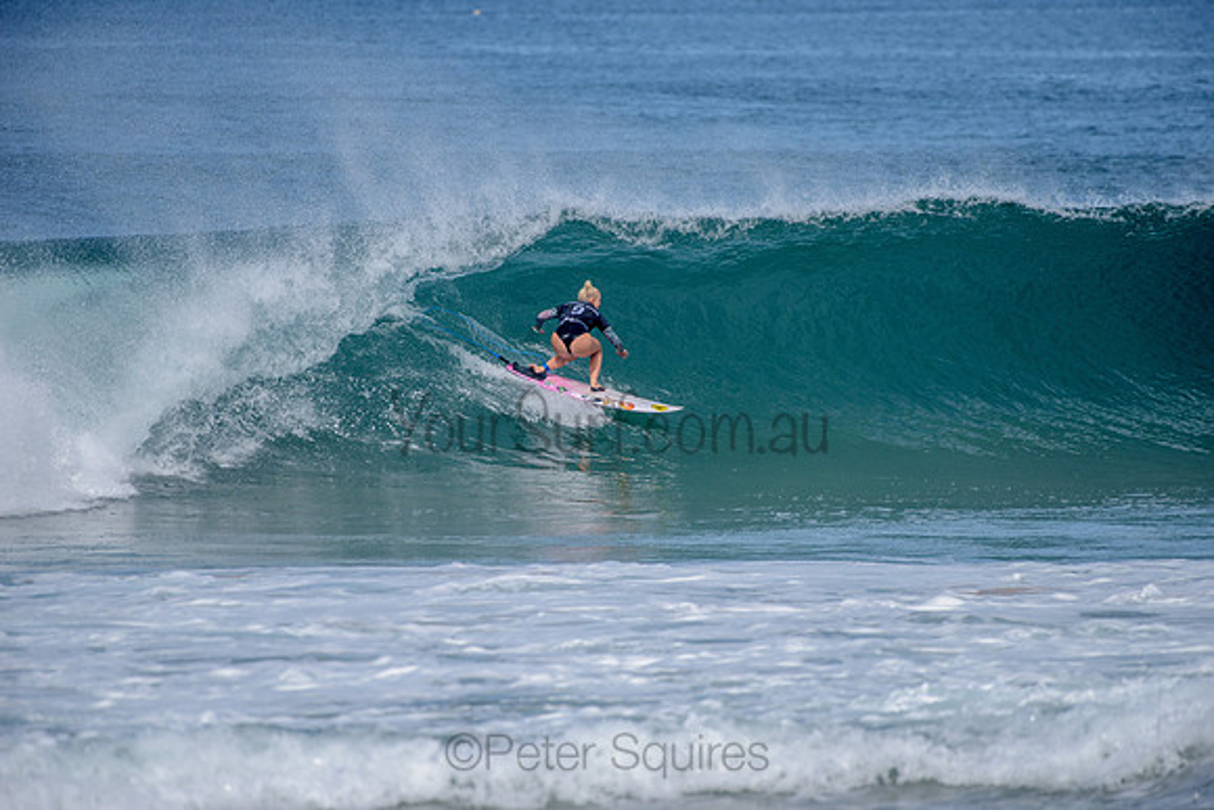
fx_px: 16864
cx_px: 607
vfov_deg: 2.8
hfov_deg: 4.1
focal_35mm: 500
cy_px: 405
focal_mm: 500
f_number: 6.3
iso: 250
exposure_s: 1/2500
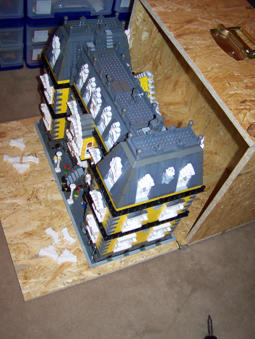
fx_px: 373
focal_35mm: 38
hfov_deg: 37.7
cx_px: 128
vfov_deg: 49.0
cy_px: 170
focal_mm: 6.3
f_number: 2.8
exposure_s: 1/30
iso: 200
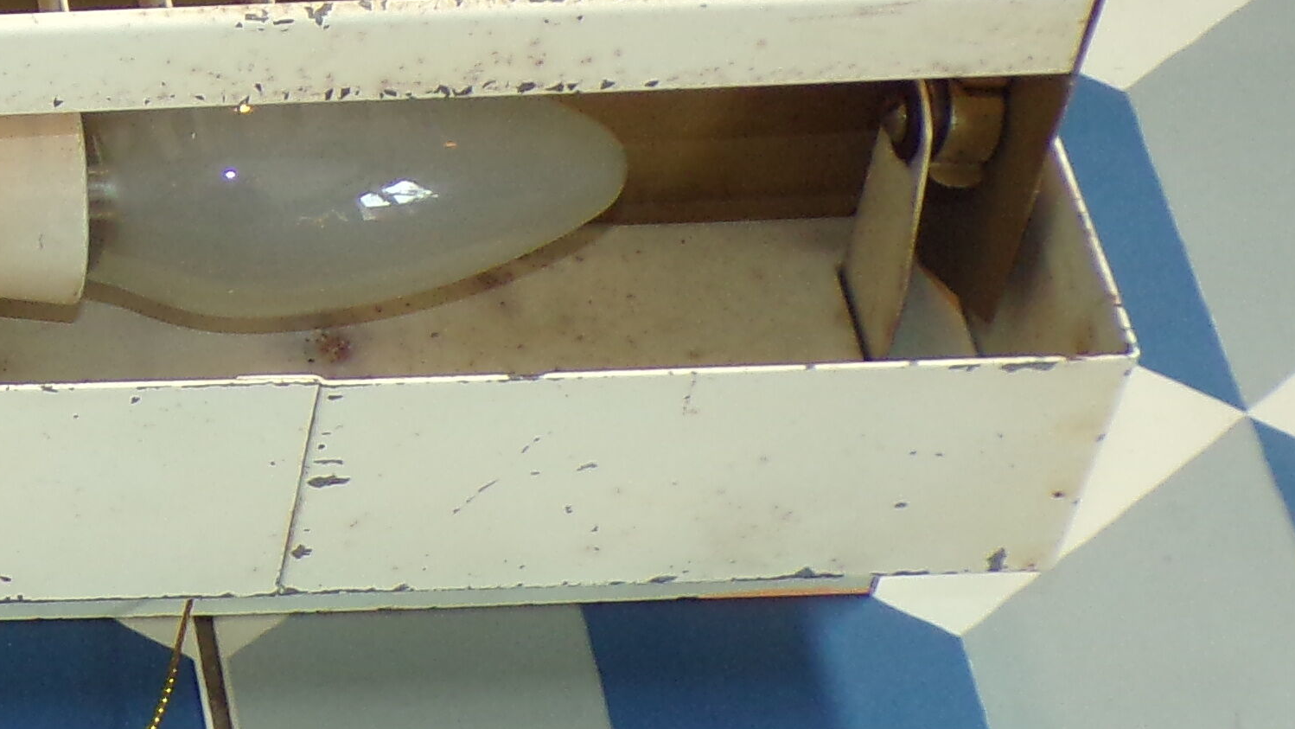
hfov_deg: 15.9
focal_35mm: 124
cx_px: -632
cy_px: 212
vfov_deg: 9.8
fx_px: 4258
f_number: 3.3
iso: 160
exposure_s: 1/34
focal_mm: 6.6
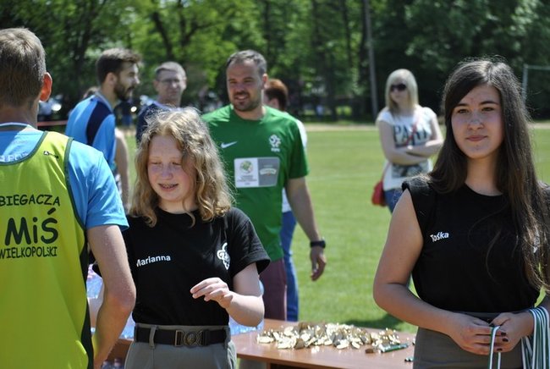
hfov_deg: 24.6
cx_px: 275
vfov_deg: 16.6
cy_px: 184
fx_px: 1263
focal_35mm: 82
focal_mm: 55
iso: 200
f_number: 4
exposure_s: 1/1000
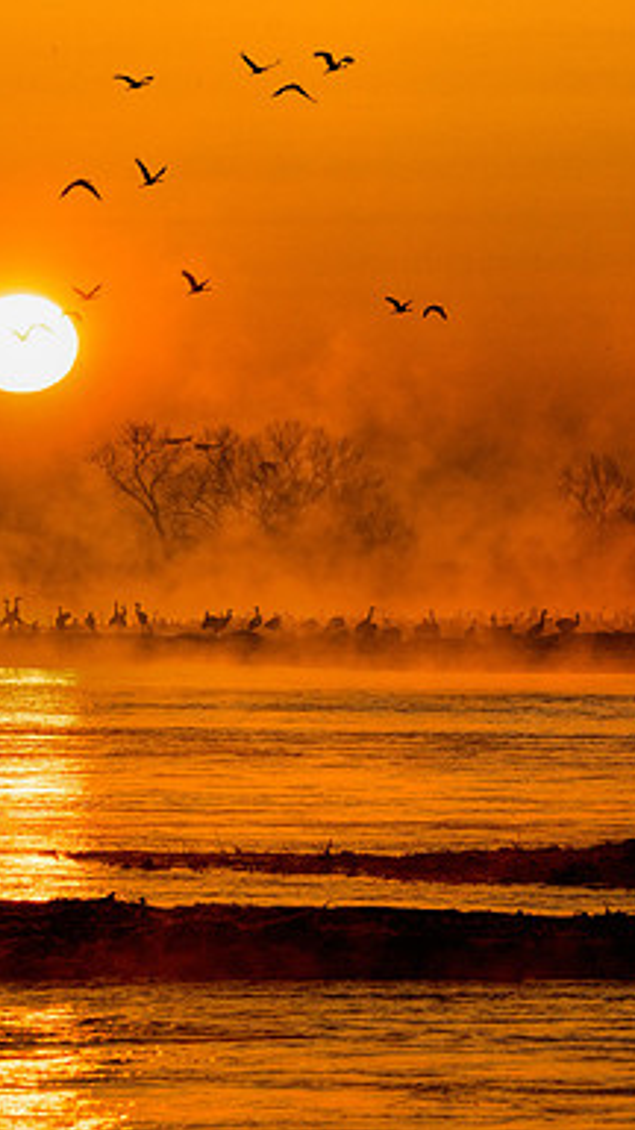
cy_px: 564
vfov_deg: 6.5
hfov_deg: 3.7
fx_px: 9938
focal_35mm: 332
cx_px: 447
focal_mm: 210
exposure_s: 1/640
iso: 200
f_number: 11
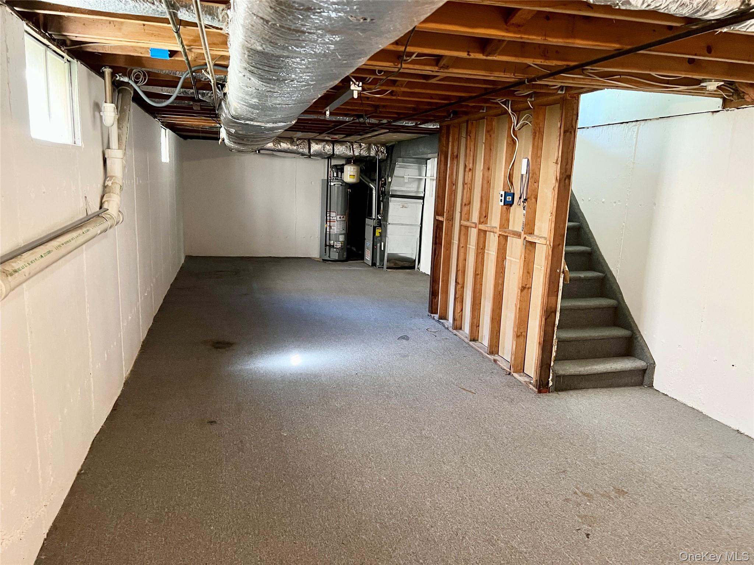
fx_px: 566
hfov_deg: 67.3
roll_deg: -1.5
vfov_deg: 53.1
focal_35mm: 26
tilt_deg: -9.9
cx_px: 377
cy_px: 282
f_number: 1.5
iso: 640
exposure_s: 1/40
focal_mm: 5.7
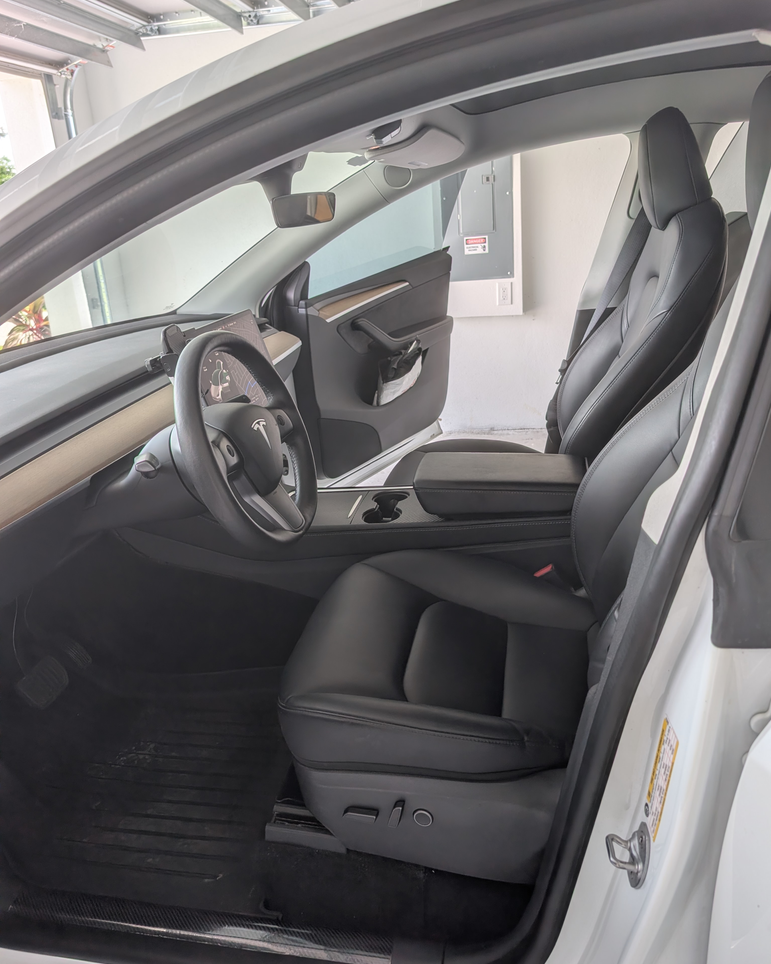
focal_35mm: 25
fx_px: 713
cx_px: 386
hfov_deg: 56.8
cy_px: 475
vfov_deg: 68.1
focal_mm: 6.9
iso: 21
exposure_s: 1/95.6
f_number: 1.68
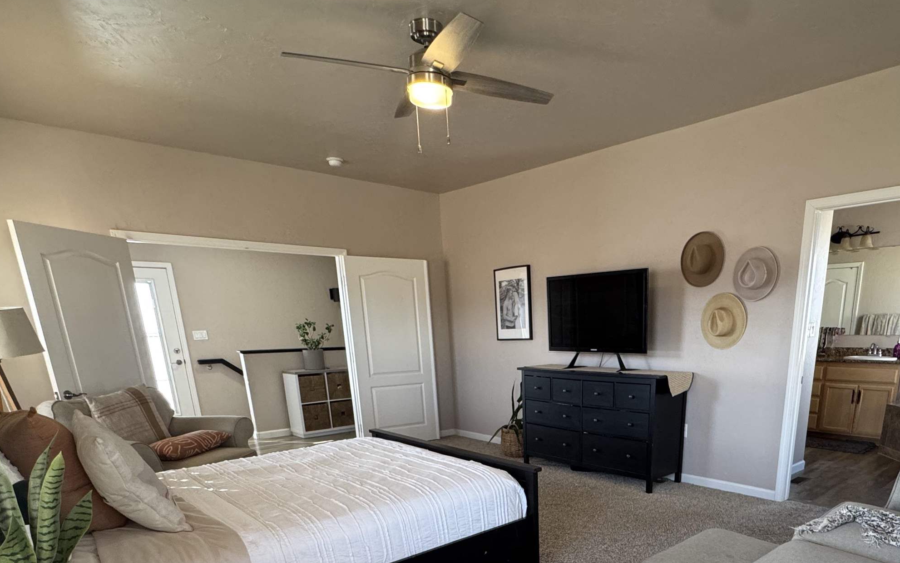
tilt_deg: -17.6
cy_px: 495
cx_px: 548
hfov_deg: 76.1
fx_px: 564
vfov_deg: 48.1
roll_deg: +0.7
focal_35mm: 23
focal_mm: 2.22
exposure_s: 1/120
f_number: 2.2
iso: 250
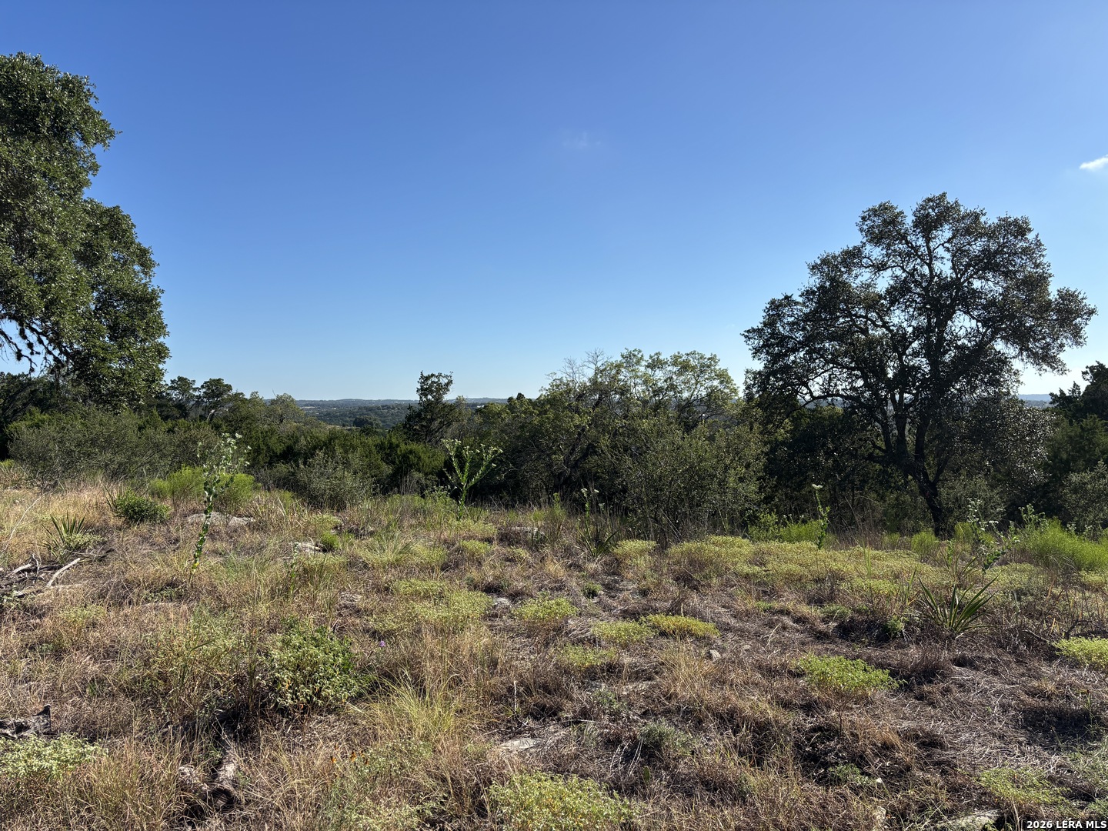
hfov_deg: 67.3
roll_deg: +0.9
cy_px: 416
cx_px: 554
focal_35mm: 26
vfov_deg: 53.1
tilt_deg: -1.3
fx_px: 832
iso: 50
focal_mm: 5.96
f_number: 1.6
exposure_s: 1/3534
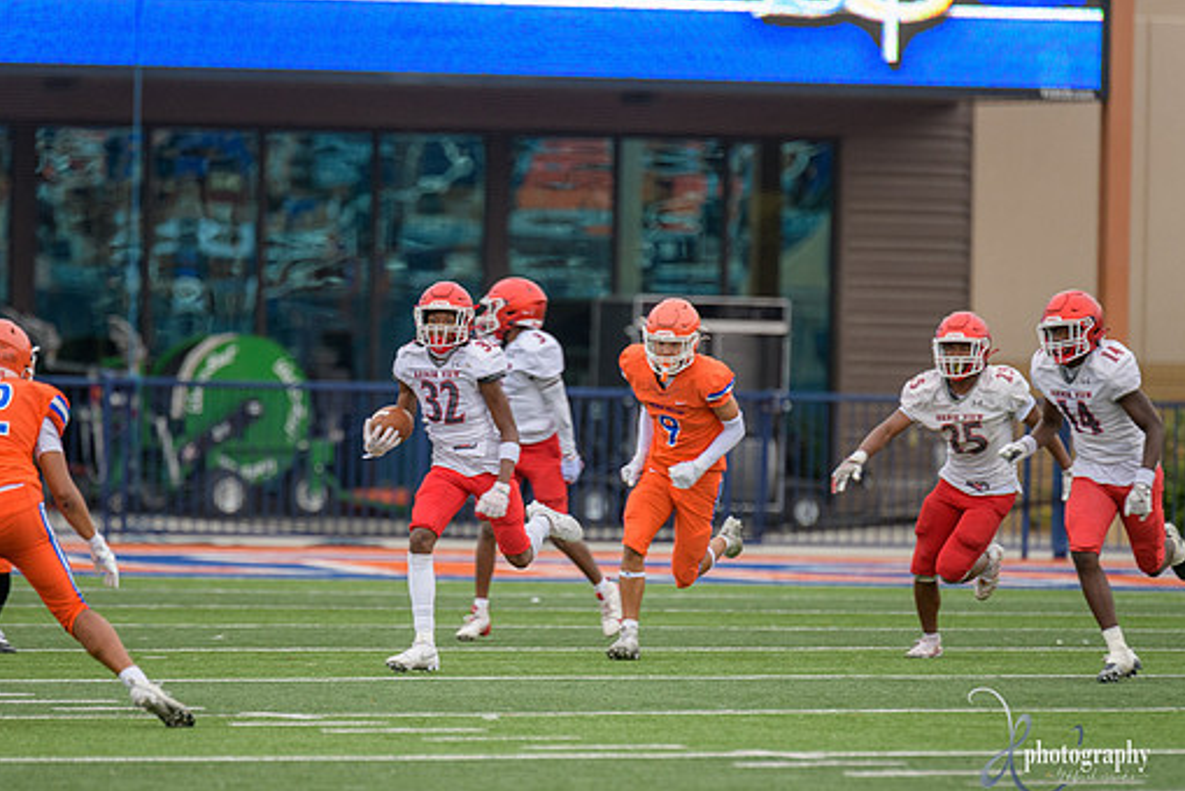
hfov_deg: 5.1
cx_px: 556
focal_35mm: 405
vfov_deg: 3.4
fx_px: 13338
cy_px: 491
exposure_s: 1/500
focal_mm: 300
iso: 560
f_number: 2.8
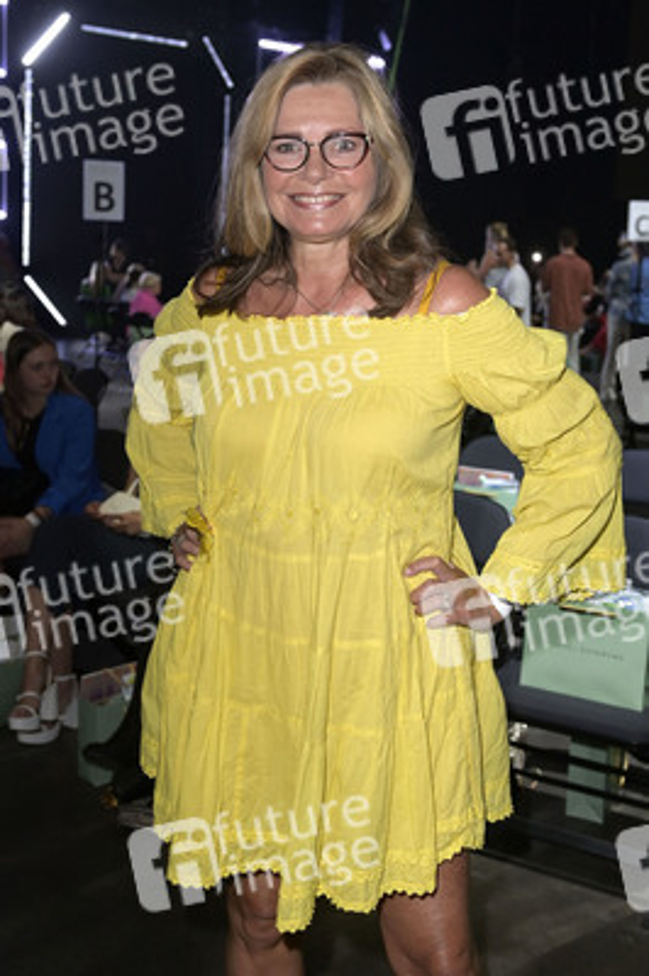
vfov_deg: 54.5
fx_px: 948
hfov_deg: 37.8
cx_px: 324
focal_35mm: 35
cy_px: 488
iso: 2000
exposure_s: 1/50
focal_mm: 35
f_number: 4
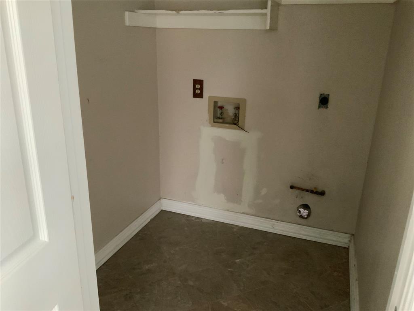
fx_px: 347
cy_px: 156
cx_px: 207
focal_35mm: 29
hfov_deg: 61.7
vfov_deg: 48.2
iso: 500
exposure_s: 1/30
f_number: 1.8
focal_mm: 3
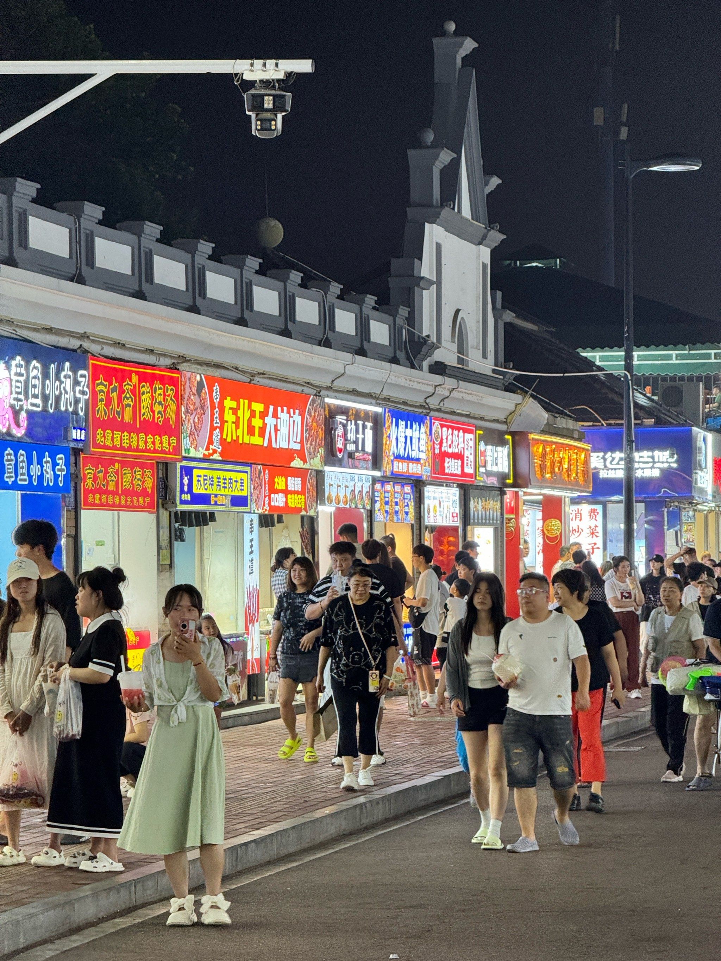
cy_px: 480
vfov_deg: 16.4
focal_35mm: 120
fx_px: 3332
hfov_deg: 12.3
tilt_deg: +1.0
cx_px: 360
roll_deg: +0.9
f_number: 2.8
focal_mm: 15.66
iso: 200
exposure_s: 1/50
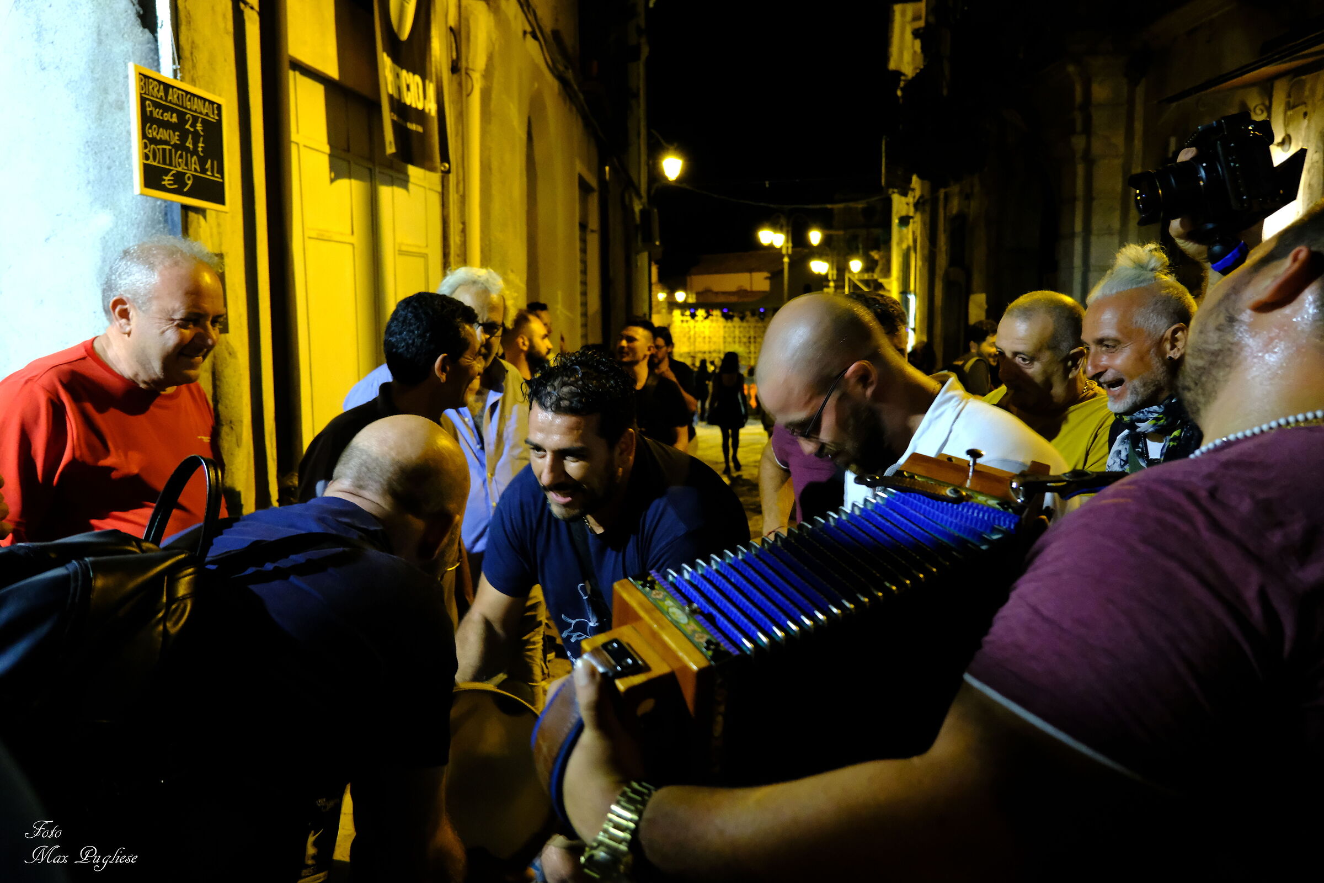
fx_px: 1066
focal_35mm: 29
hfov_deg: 63.7
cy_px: 442
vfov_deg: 45.0
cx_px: 662
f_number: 4
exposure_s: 1/60
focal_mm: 19.2
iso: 6400
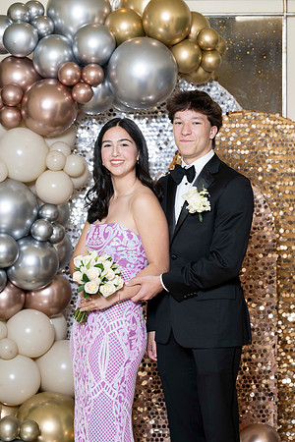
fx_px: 1241
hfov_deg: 13.6
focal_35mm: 101
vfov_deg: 20.2
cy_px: 221
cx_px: 148
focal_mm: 101
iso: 250
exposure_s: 1/200
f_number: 5.6
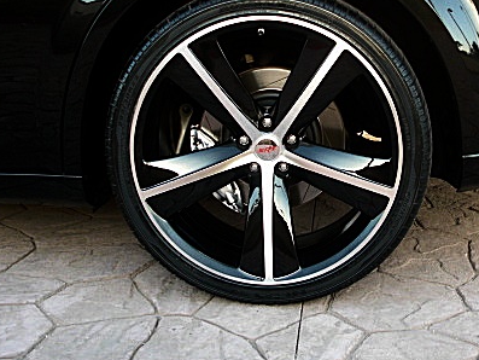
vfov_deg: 24.9
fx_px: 803
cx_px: 334
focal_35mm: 58
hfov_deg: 32.8
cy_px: 88
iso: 200
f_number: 2.8
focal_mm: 6.3
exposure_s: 1/80
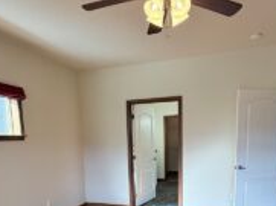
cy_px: 179
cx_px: 139
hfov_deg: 58.4
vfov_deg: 42.2
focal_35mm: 31
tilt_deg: -9.1
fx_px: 247
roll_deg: +1.9
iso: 125
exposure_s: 1/120
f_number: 2.2
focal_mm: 2.22
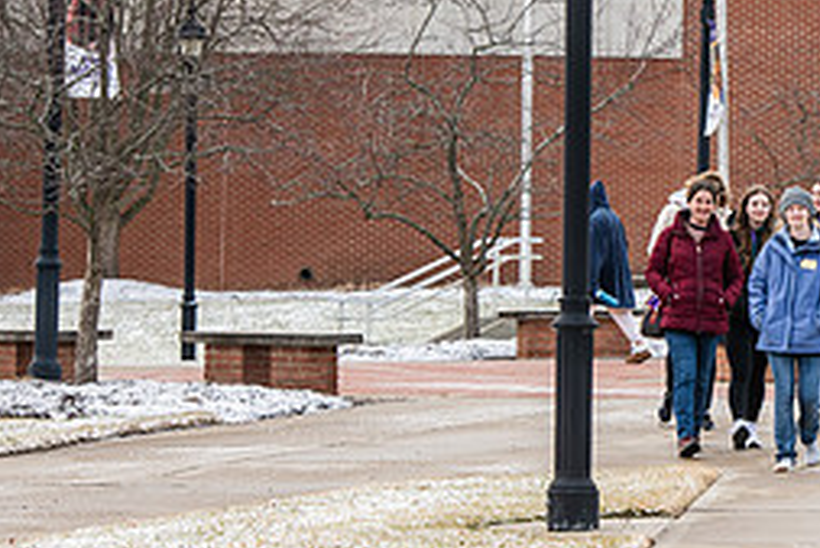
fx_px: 5492
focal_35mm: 241
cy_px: 128
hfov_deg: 8.5
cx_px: 878
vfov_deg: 5.7
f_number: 5.6
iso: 320
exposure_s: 1/400
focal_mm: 105
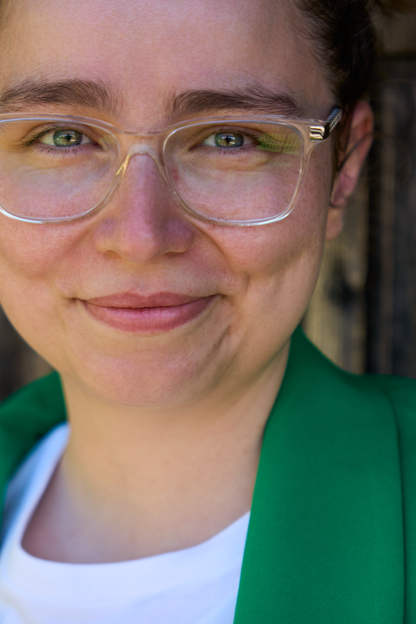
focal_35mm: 111
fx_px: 1924
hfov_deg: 12.3
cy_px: 360
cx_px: 164
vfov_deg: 18.4
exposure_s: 1/400
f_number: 2.8
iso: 100
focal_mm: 70
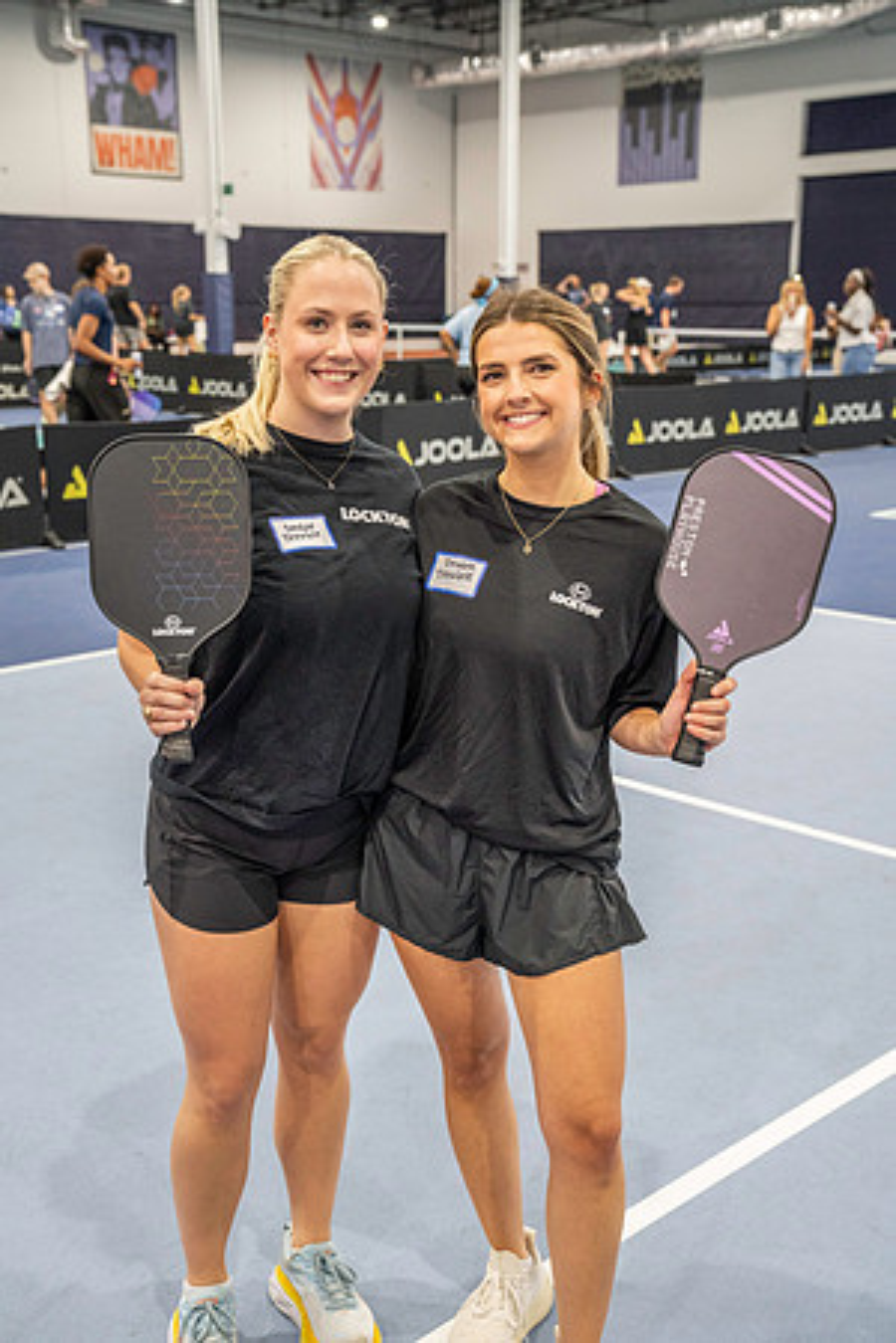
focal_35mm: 44
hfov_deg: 30.5
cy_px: 672
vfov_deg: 44.5
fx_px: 1643
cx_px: 448
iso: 4000
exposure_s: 1/200
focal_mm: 44
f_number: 4.5
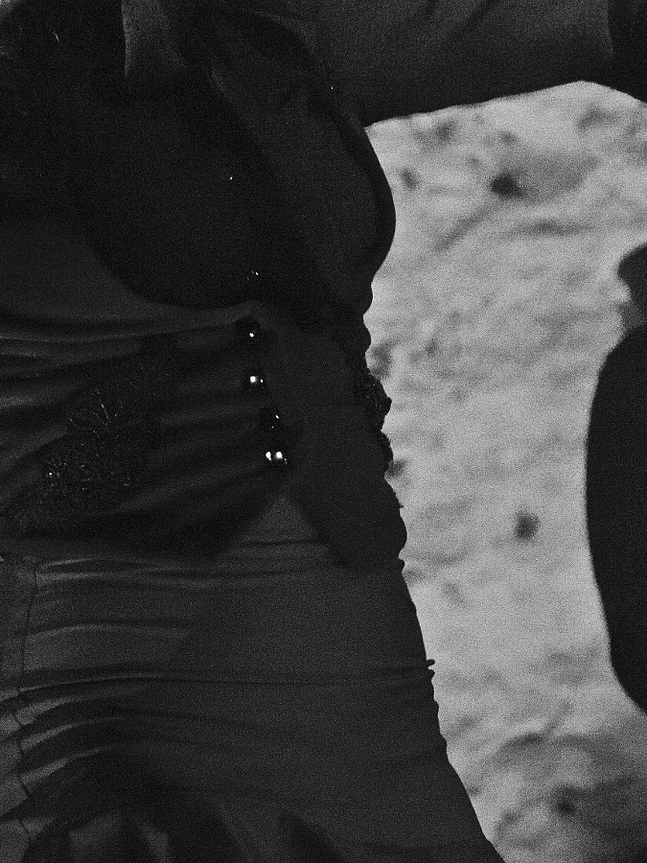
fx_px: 7971
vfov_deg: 6.2
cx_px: 171
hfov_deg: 4.6
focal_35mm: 320
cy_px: 282
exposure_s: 1/320
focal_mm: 125
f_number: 5.6
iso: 6400
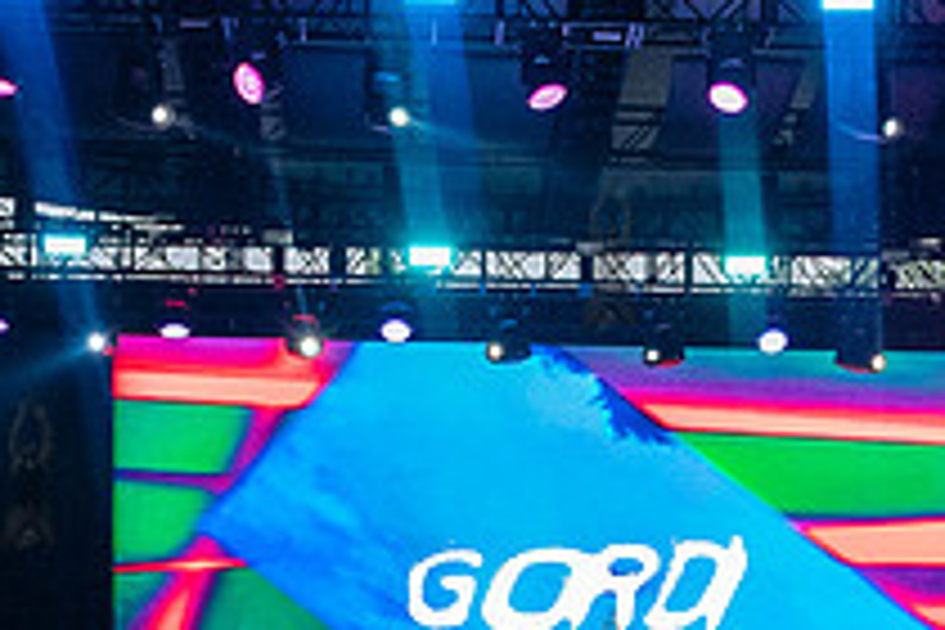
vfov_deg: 13.7
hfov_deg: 21.0
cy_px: 774
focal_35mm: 97
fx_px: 2546
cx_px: 629
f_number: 4.5
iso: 3200
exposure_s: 1/400
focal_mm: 24
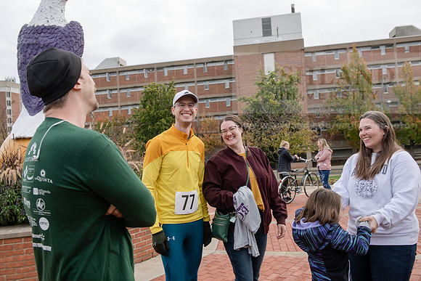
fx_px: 374
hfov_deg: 58.7
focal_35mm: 32
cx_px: 210
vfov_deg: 41.1
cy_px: 140
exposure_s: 1/320
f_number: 5.6
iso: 400
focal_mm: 32
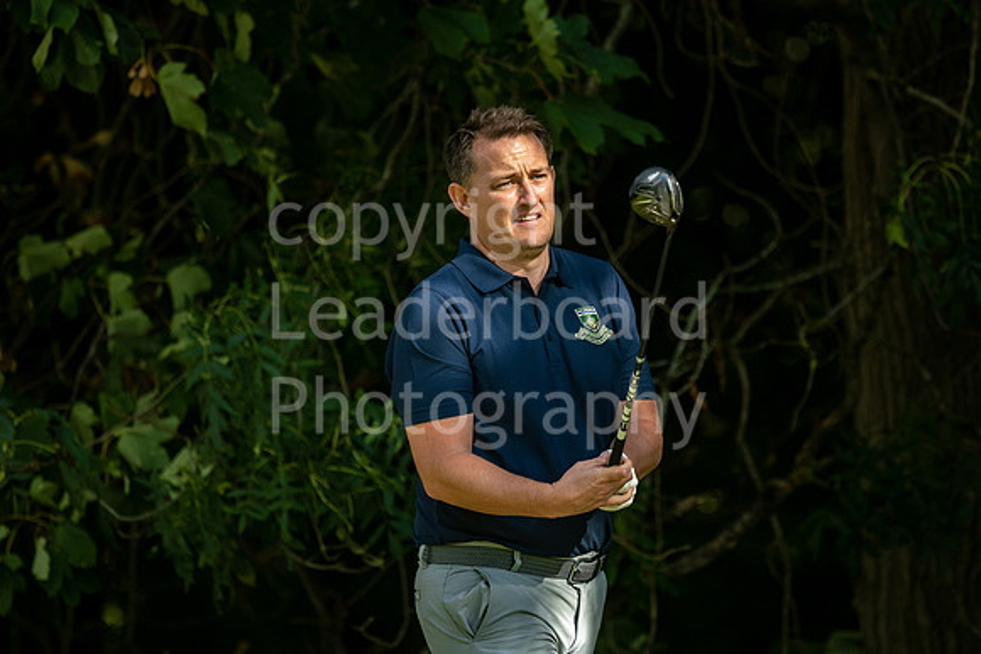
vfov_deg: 3.1
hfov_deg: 4.6
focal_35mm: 450
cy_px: 327
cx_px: 490
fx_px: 12265
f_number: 4
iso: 400
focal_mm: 300
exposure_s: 1/1000
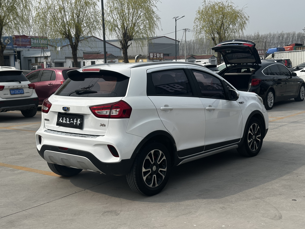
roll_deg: +0.8
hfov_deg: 39.7
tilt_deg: -6.6
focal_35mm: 48
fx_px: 423
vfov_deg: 30.3
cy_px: 114
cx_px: 152
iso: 64
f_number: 1.78
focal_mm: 6.86
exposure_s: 1/4367
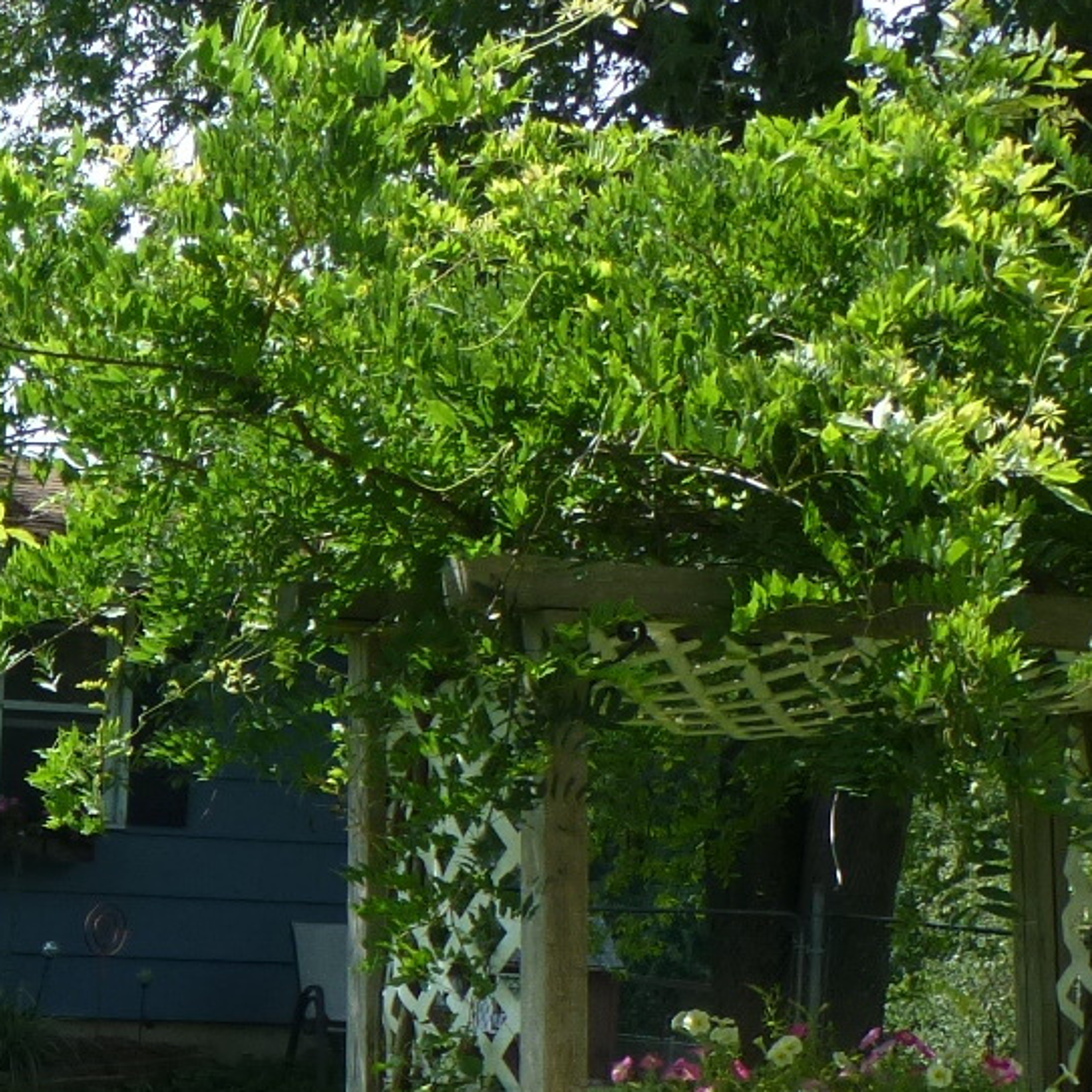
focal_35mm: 80
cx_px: -267
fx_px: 2855
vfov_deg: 21.4
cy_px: 861
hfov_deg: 20.1
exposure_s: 1/400
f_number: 4
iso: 100
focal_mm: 4.3
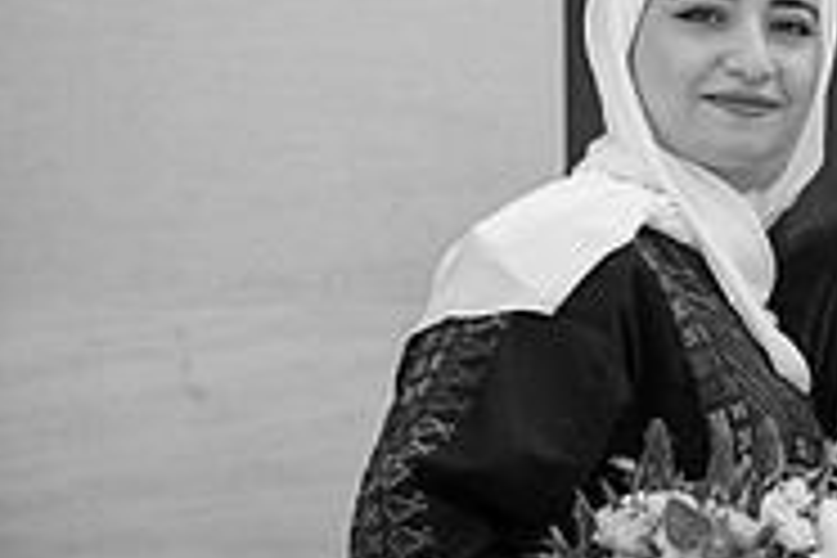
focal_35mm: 311
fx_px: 7230
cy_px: 65
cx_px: 1156
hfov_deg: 6.6
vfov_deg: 4.4
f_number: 2.8
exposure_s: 1/1250
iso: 100
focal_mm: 100
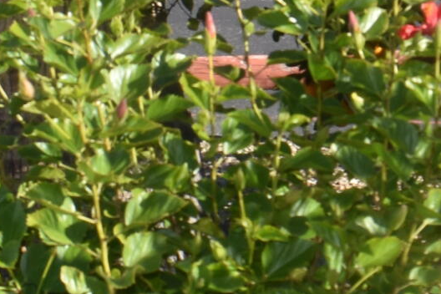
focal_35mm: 179
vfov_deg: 7.7
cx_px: 562
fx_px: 2191
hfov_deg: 11.2
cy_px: 98
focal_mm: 21
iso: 100
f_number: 9
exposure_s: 1/200
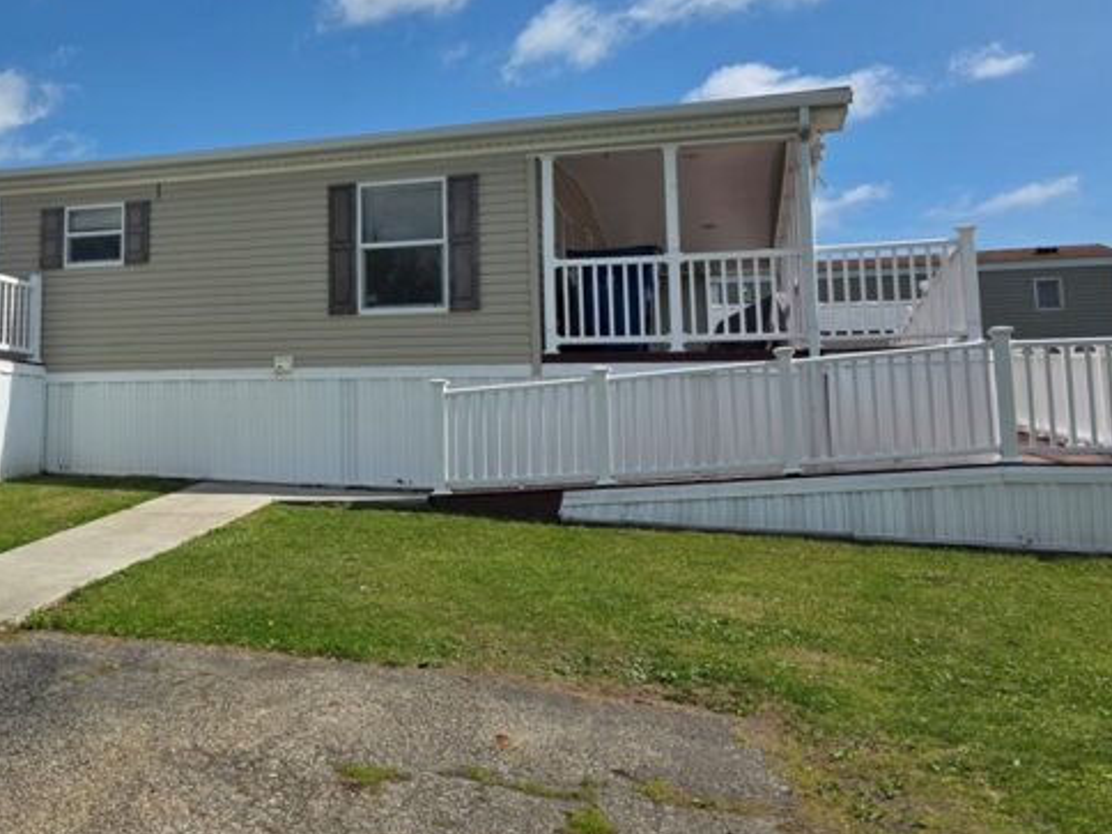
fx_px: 1221
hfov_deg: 46.3
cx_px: 214
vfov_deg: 37.4
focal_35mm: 38
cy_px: 299
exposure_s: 1/7944
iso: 64
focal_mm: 6.3
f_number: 1.7
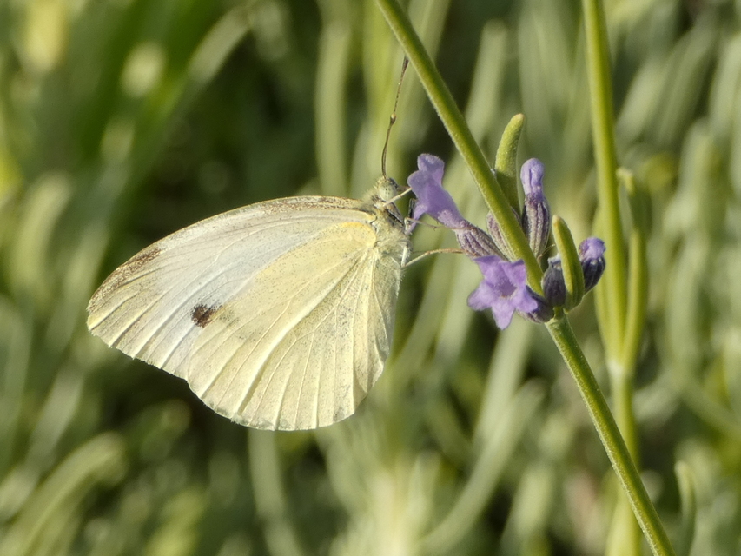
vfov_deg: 7.0
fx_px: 4517
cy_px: 278
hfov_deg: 9.4
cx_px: 370
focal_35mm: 211
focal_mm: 37.8
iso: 80
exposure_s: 1/100
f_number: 5.5
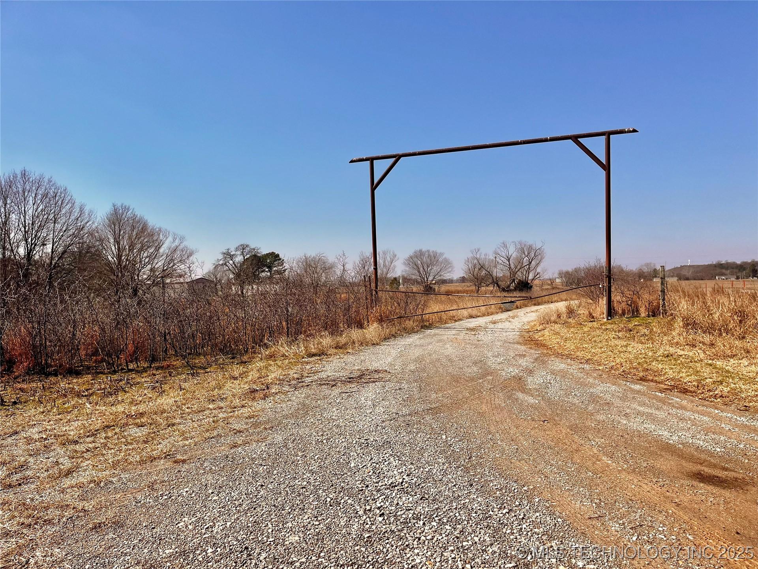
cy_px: 284
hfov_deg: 67.3
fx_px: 569
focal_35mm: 26
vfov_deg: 53.1
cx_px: 379
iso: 50
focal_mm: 5.1
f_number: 1.6
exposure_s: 1/4651
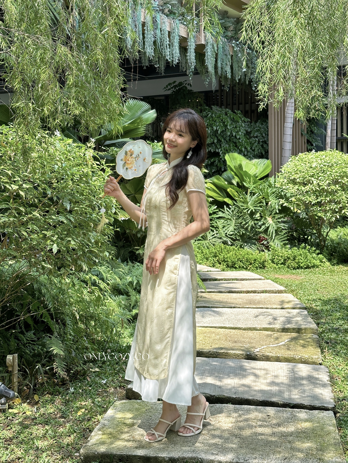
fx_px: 643
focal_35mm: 48
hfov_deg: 30.3
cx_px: 174
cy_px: 232
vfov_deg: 39.7
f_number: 1.78
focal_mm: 6.86
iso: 64
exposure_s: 1/880
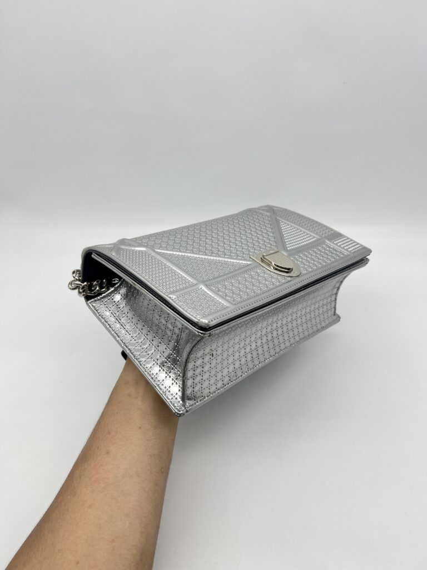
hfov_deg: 53.1
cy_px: 285
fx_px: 428
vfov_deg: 67.3
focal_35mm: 26
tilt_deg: -40.4
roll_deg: +4.6
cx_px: 214
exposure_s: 1/156
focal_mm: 5.7
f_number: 1.5
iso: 40
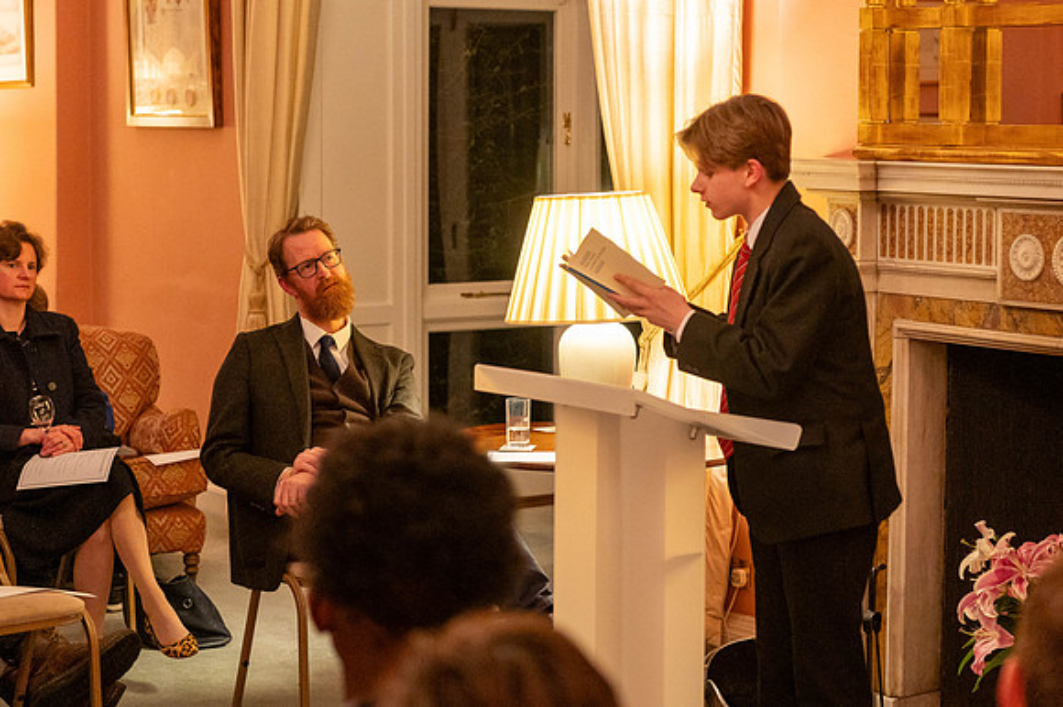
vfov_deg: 16.5
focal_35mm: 83
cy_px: 304
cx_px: 619
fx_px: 2440
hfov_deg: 24.6
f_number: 4
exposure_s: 1/160
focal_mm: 70
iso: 3200
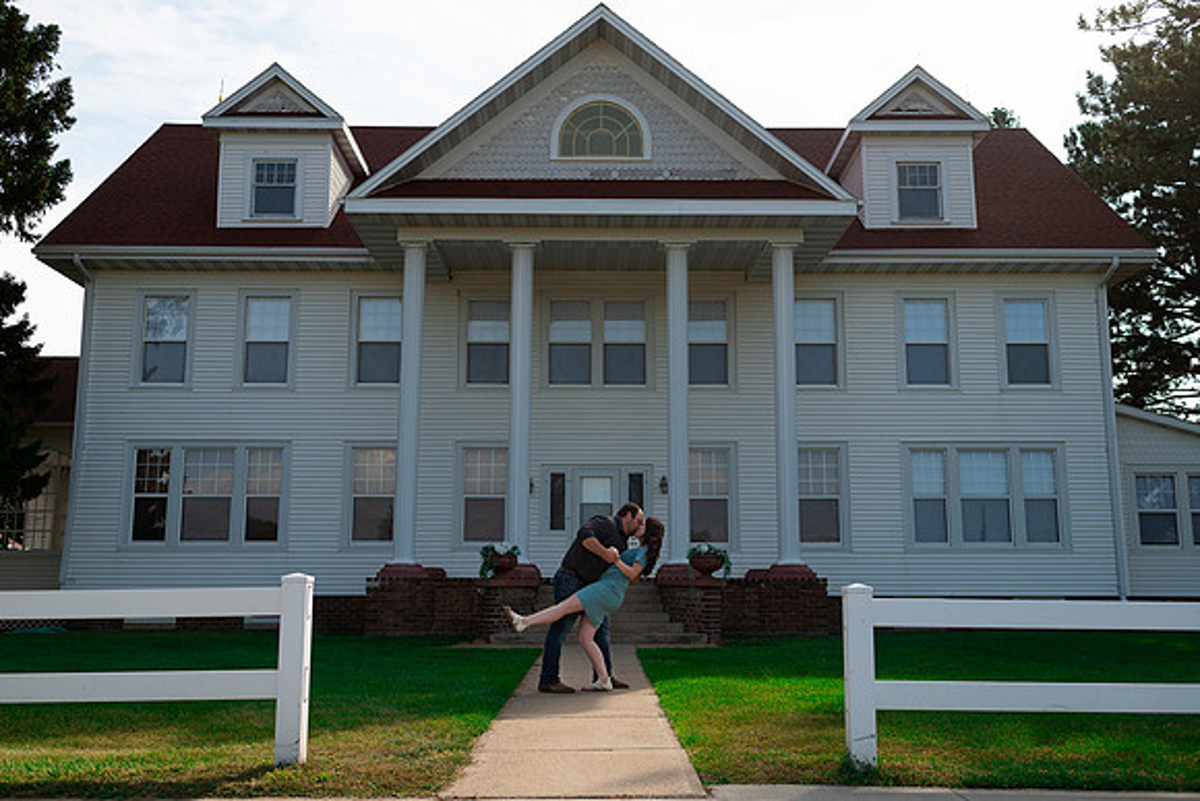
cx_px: 600
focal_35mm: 36
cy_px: 400
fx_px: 1185
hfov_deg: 53.7
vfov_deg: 37.3
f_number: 3.5
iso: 100
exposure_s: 1/640
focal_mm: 35
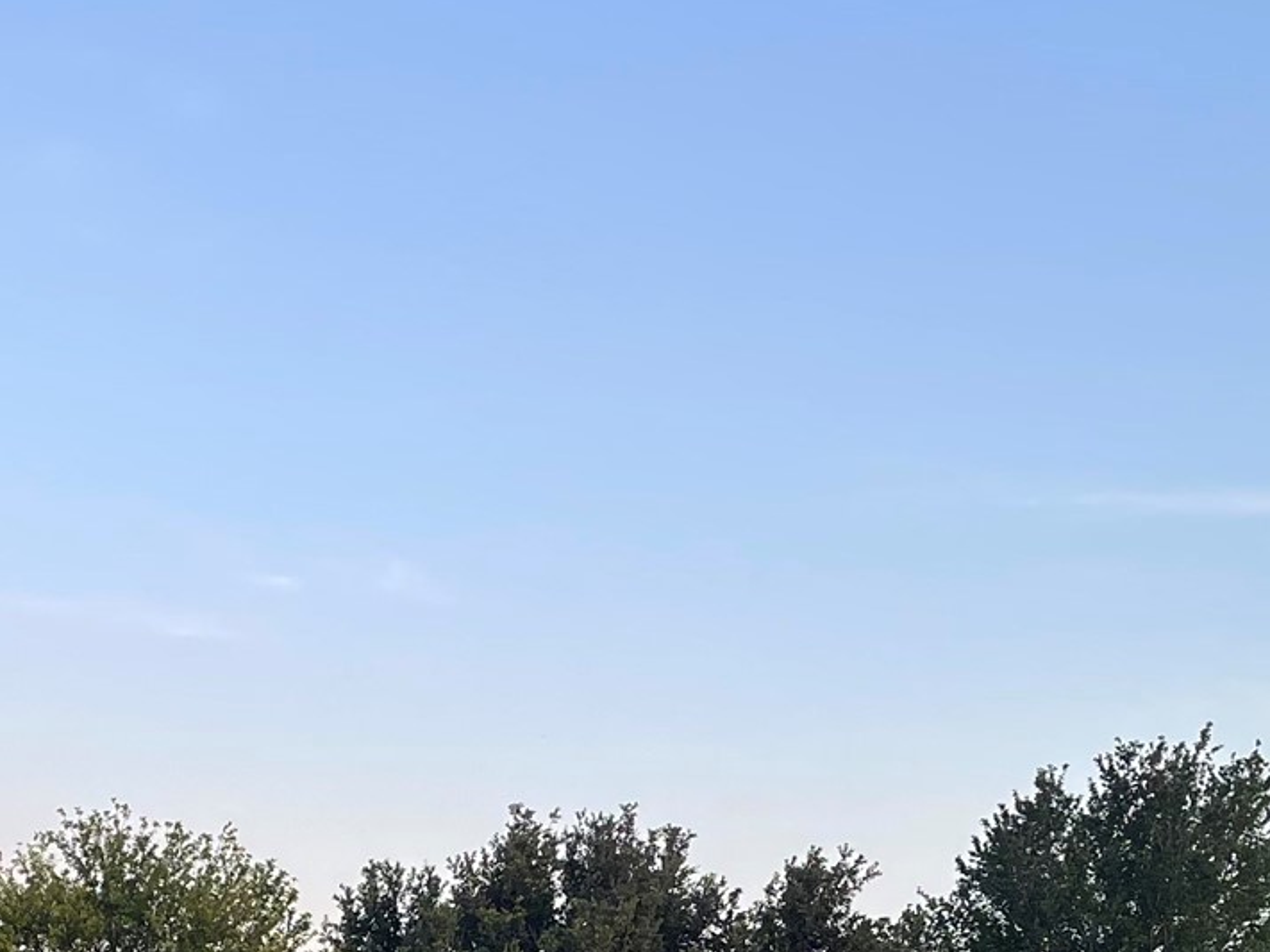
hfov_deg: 26.5
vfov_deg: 18.9
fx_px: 2641
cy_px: 1247
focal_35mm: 72
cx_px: 255
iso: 40
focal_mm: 5.1
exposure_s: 1/121
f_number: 1.6
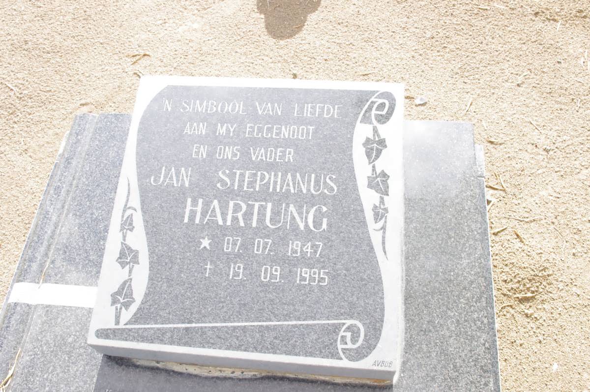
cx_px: 295
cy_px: 196
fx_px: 557
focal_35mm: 34
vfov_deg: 38.8
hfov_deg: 55.9
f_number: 11
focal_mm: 23.13
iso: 800
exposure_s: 1/125
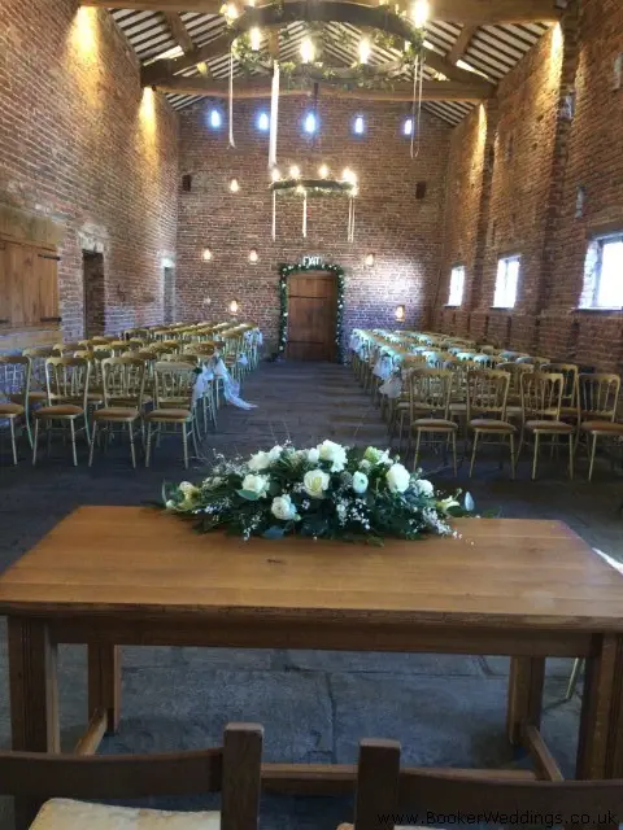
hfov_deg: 48.2
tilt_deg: -10.1
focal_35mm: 29
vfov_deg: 61.7
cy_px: 415
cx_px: 312
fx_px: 696
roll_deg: -0.5
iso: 320
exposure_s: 1/33
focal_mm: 4.15
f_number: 2.2
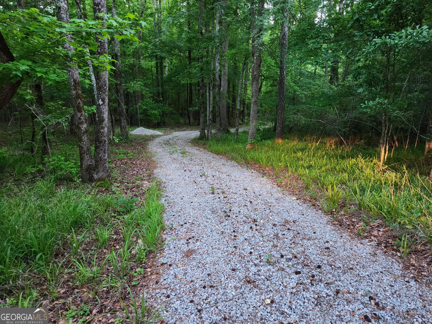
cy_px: 162
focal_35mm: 23
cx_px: 216
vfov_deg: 58.9
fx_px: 287
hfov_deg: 73.9
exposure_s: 1/120
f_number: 1.8
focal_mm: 5.4
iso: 1000
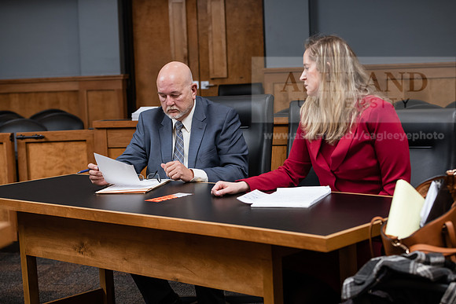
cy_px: 152
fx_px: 887
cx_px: 228
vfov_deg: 19.5
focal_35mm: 70
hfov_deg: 28.8
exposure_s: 1/200
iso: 1000
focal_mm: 70
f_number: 4
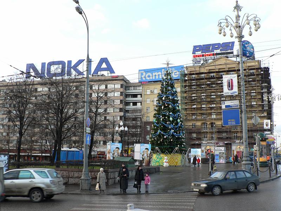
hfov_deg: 51.4
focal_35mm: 36
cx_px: 140
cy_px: 106
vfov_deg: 39.7
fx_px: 292
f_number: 3.6
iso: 80
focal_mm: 6
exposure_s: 1/80
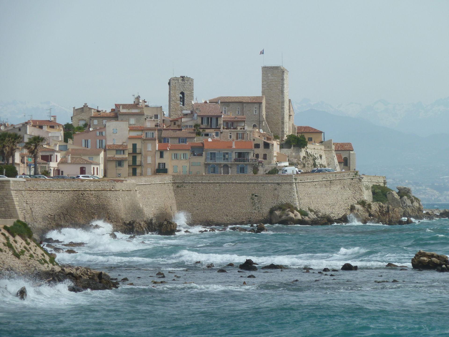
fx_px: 2361
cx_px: 224
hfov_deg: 10.9
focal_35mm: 182
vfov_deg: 8.2
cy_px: 168
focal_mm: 29.9
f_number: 5.6
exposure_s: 1/500
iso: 100
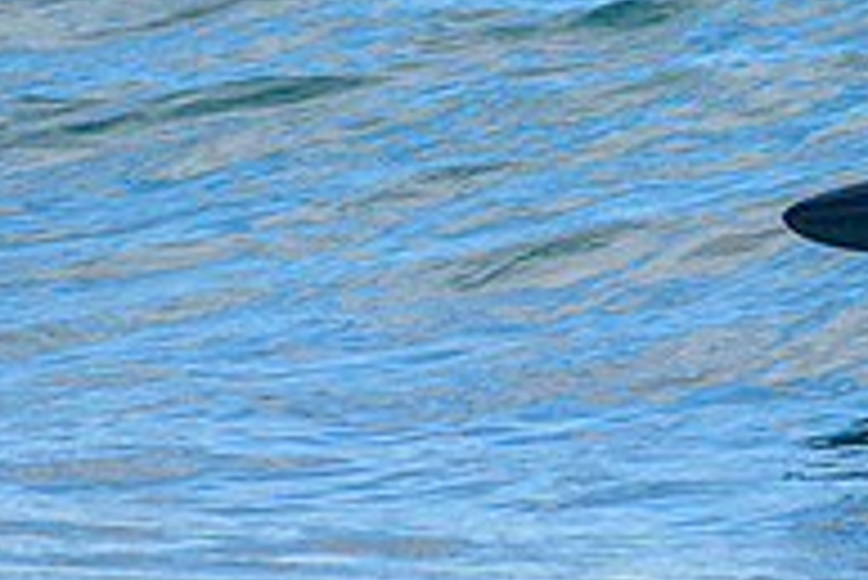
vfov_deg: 0.7
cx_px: 1070
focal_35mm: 1837
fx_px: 44324
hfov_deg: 1.1
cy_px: -128
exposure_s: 1/2000
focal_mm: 500
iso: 450
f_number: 5.6
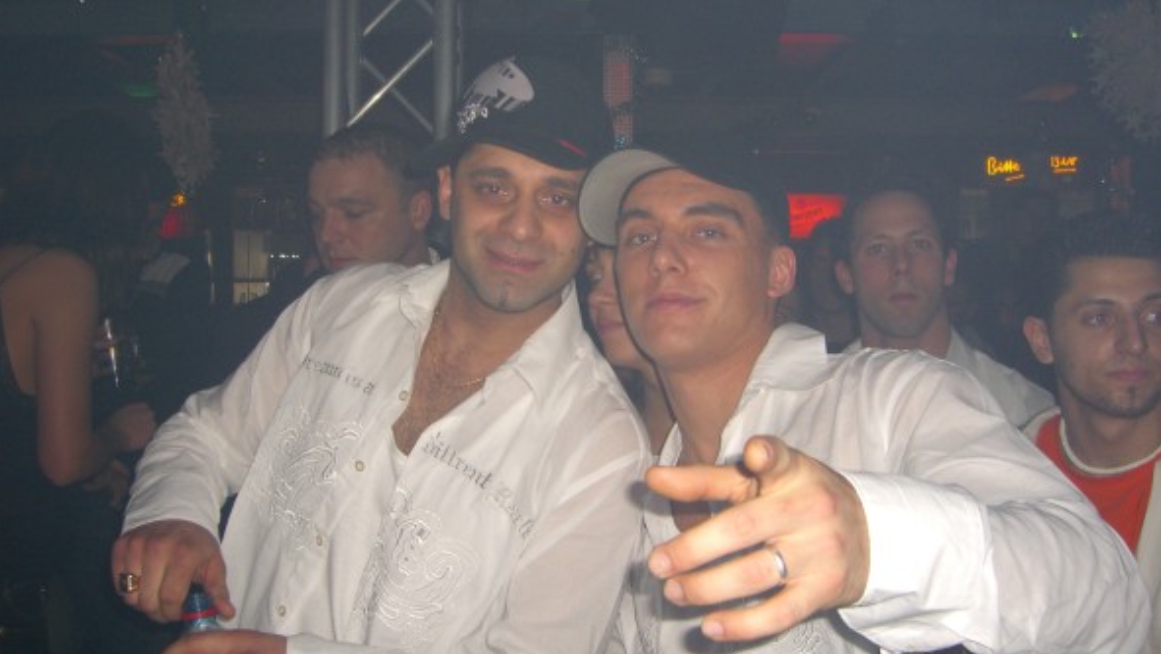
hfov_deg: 48.3
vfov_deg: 28.4
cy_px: 316
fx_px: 1293
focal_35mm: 42
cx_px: 578
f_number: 2.8
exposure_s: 1/60
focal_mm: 7.9
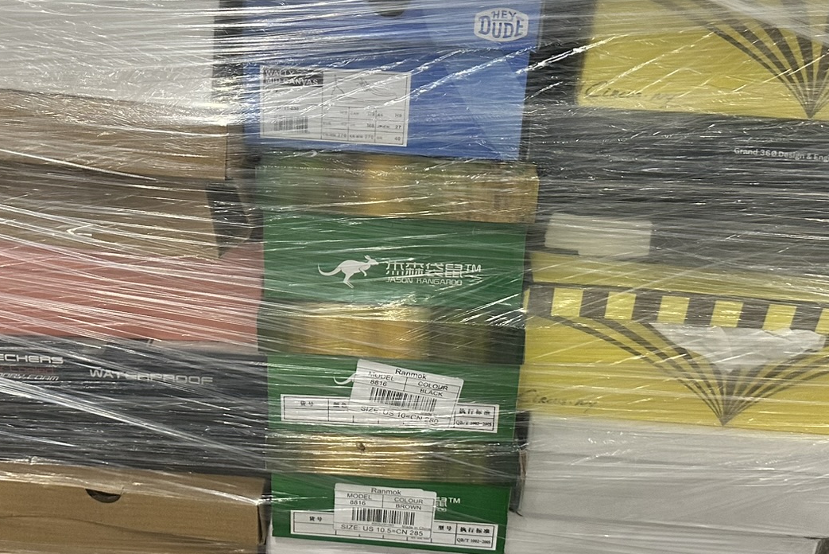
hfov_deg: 40.0
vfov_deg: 27.5
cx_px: 293
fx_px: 1129
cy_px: 215
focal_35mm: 49
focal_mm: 6.86
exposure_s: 1/67
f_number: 1.78
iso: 250
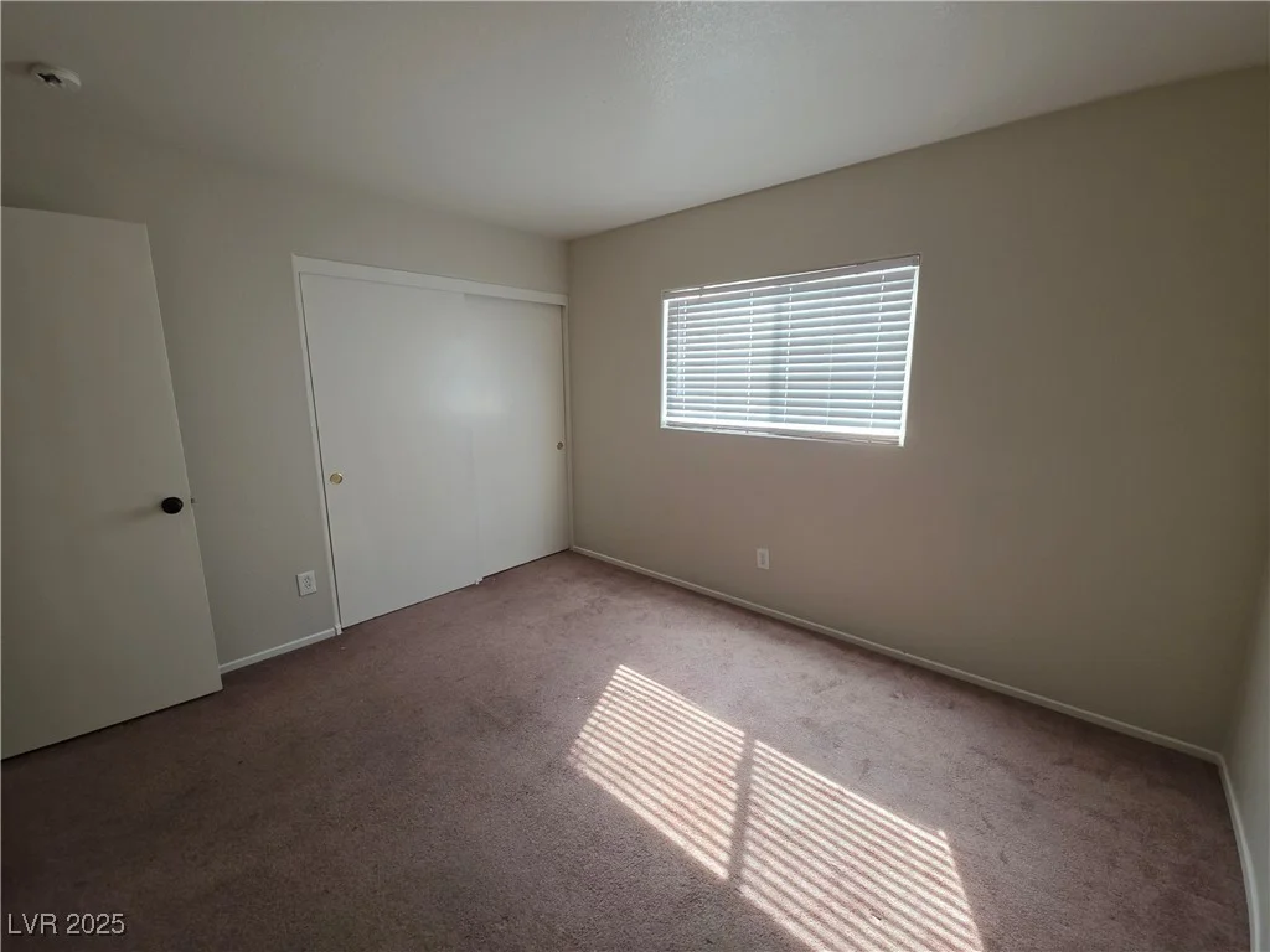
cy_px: 476
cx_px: 635
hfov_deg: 106.2
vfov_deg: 89.9
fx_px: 477
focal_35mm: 13
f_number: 1.9
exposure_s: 1/120
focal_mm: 2.2
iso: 160
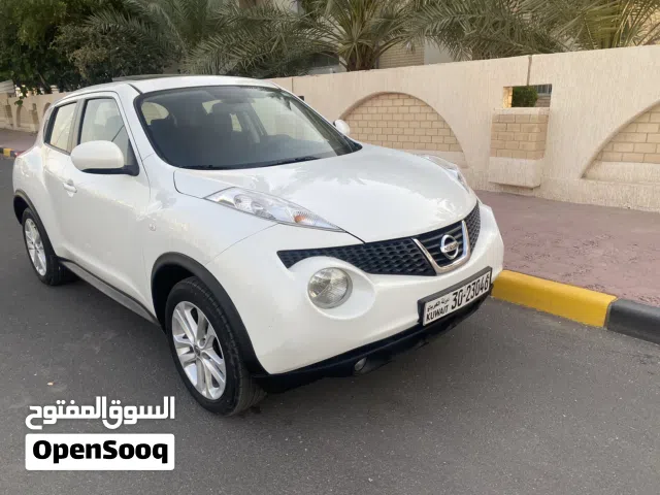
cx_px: 330
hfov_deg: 67.3
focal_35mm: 26
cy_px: 248
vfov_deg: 53.1
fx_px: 496
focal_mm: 4.25
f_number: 1.8
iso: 32
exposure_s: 1/436
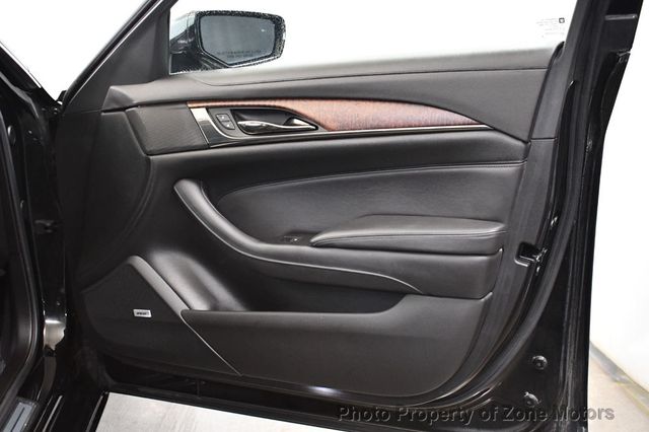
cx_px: 324
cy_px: 216
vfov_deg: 33.4
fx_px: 721
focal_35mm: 40
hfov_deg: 48.5
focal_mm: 27
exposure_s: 1/60
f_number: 4
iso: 4500
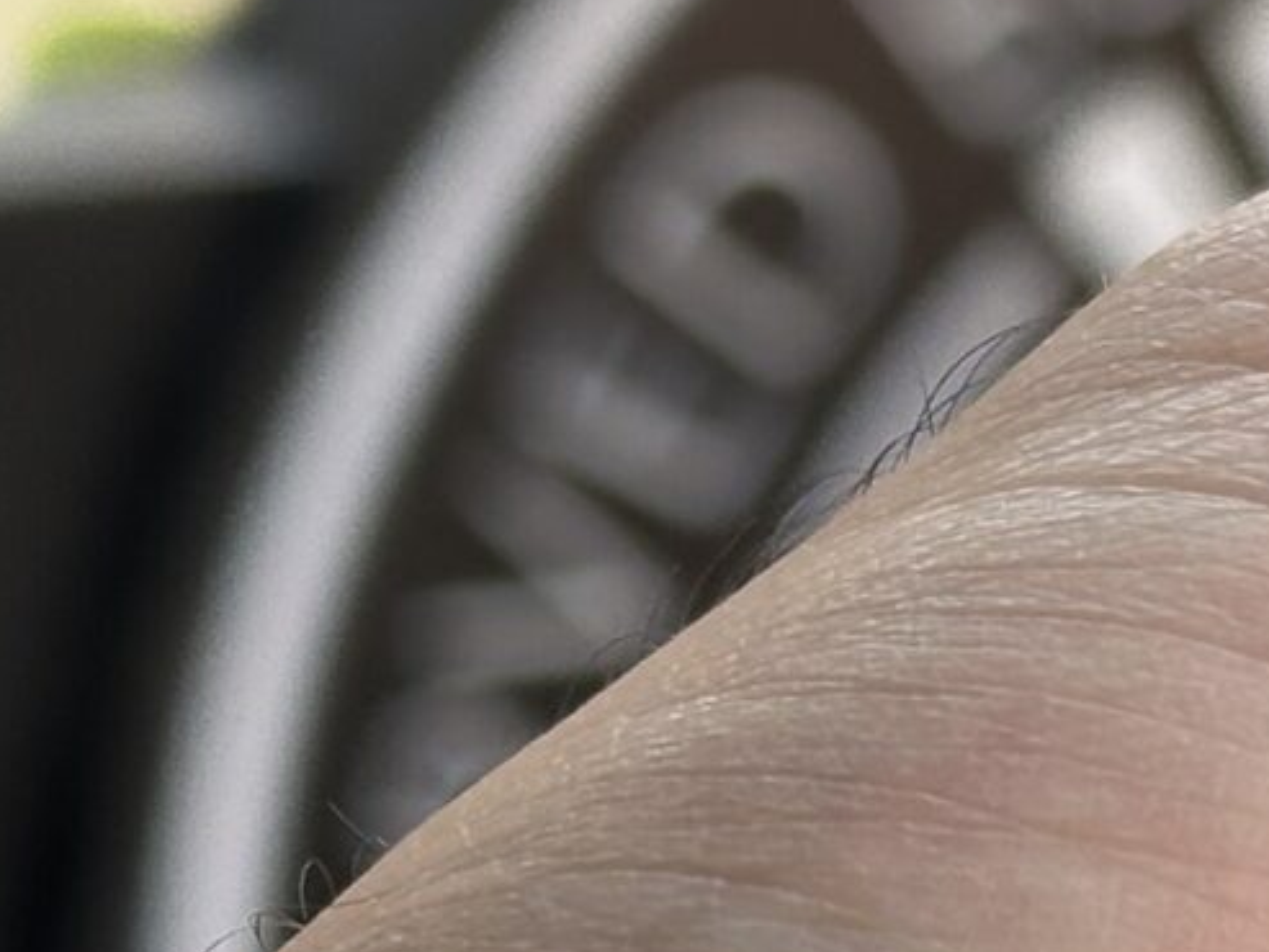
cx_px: 2626
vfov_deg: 5.9
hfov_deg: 7.6
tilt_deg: -18.3
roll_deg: -1.3
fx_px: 9130
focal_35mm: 249
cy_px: 1070
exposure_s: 1/452
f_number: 1.78
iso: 64
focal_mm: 6.86
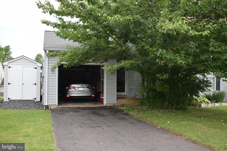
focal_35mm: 34
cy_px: 76
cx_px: 114
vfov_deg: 38.4
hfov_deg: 55.1
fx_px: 218
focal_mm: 23
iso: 100
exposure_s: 1/160
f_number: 6.3
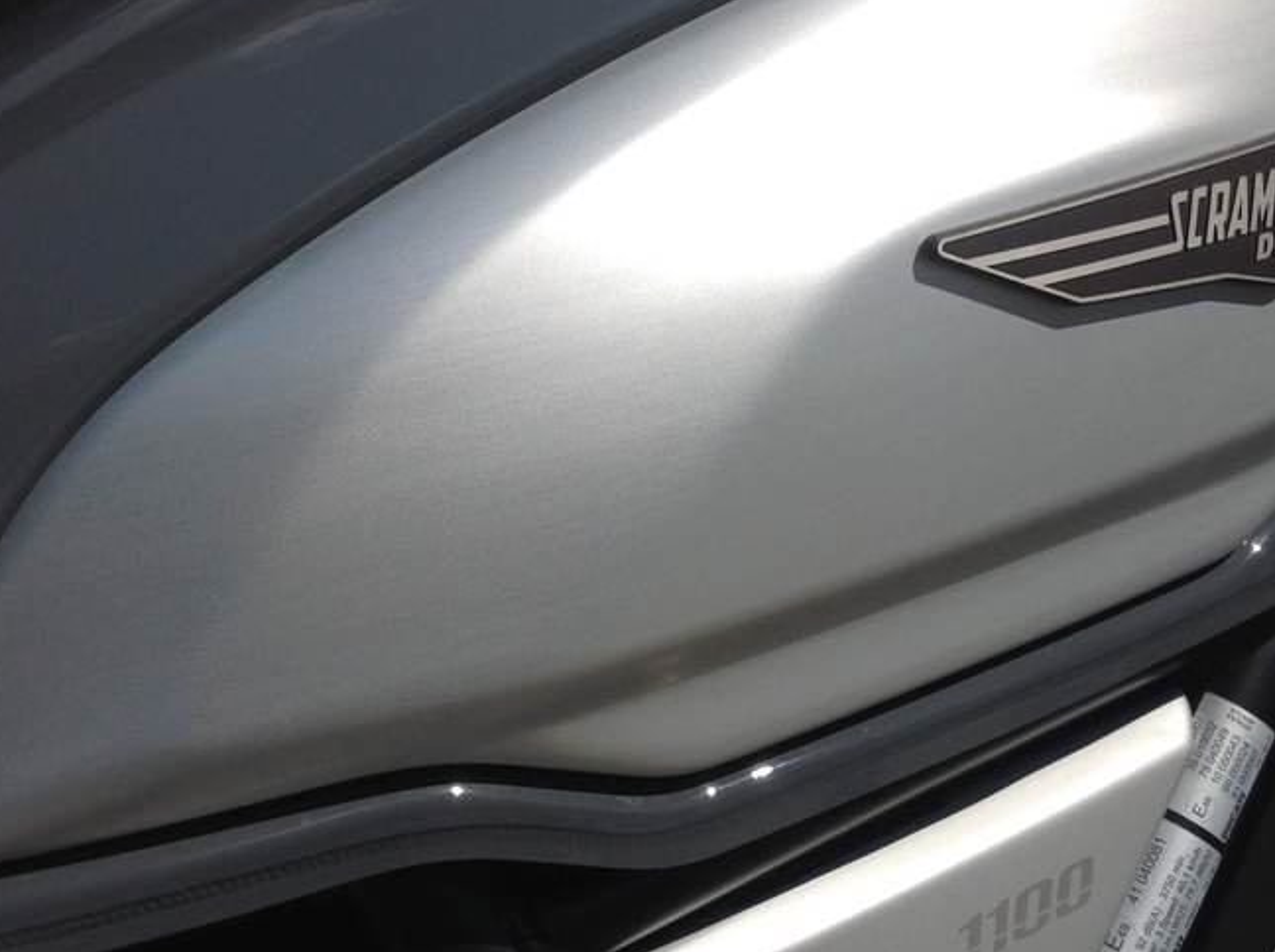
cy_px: 340
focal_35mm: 54
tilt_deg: -23.0
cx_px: 654
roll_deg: -3.5
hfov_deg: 35.6
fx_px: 1986
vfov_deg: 26.9
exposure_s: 1/4329
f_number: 2.4
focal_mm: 4.28
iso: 50
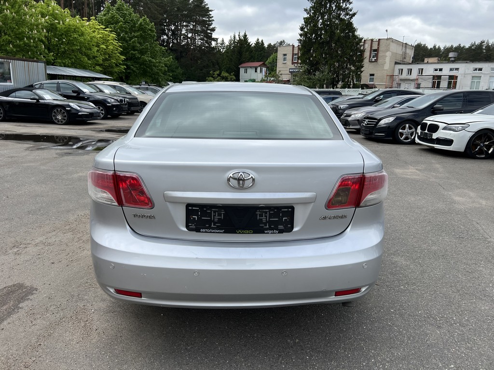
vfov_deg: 53.1
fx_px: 371
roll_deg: -1.8
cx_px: 247
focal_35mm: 26
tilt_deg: -13.9
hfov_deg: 67.3
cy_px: 185
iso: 50
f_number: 1.5
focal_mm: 5.7
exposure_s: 1/3257
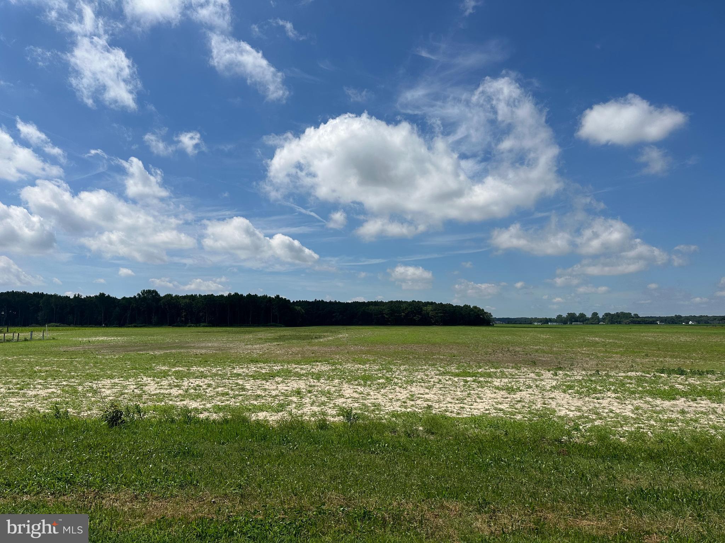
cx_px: 362
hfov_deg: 71.6
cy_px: 272
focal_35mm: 24
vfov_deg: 56.8
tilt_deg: +5.6
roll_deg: +2.0
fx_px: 503
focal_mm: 6.86
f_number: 1.78
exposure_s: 1/9709
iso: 80
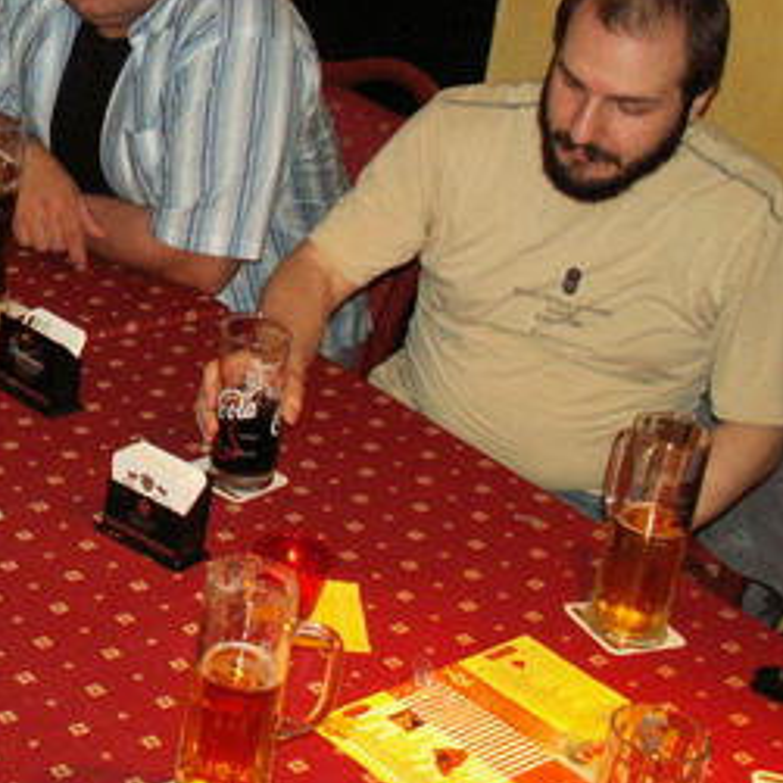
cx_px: -156
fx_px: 2022
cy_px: 87
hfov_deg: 20.5
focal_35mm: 79
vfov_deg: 21.5
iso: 160
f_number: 2.8
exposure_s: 1/40
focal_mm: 5.86
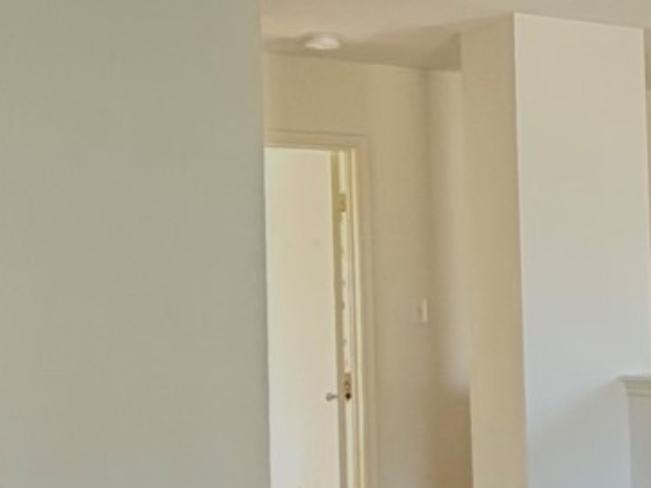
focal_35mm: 79
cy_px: 310
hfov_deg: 20.7
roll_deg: +1.3
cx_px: 999
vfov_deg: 18.6
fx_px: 1485
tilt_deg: -0.2
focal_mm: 2.22
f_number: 2.2
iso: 500
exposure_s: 1/60
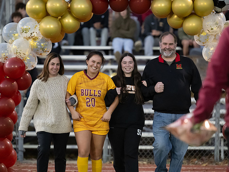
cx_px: 118
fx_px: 1601
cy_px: 97
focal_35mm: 242
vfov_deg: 6.2
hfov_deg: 8.2
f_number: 2.8
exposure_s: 1/500
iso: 7200
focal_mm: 170
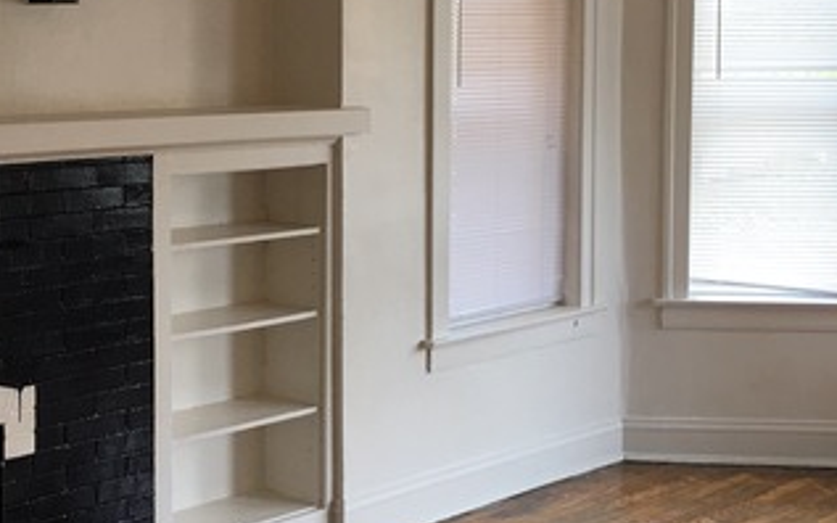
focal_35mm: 62
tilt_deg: -4.0
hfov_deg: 32.5
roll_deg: +0.4
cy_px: 172
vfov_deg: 20.9
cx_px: 227
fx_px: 1414
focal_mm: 4.15
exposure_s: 1/30
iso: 25
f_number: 2.2
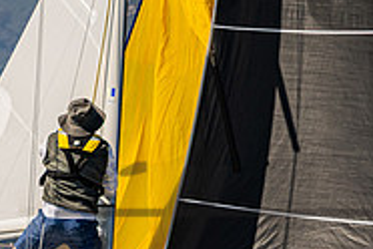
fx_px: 7584
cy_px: 260
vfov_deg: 1.9
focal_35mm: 732
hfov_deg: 2.8
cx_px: -60
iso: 500
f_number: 8
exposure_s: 1/2500
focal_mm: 230
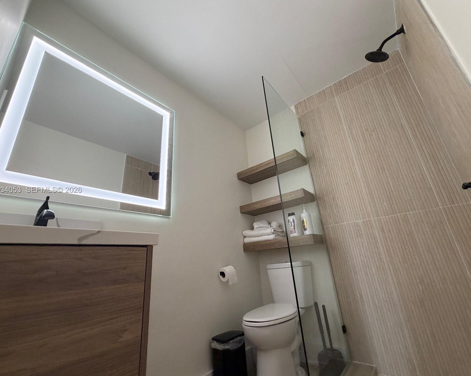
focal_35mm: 15
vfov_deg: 84.0
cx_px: 239
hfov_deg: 96.8
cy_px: 190
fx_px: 209
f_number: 2.2
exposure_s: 1/120
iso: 250
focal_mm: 2.22
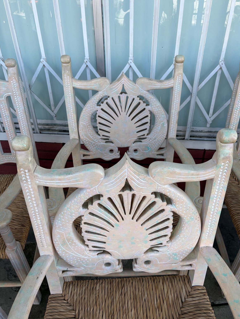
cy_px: 155
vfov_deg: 65.3
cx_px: 124
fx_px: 249
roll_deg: -0.4
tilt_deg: -35.0
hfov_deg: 51.4
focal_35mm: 27
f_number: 1.6
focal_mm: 5.96
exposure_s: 1/485
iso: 50
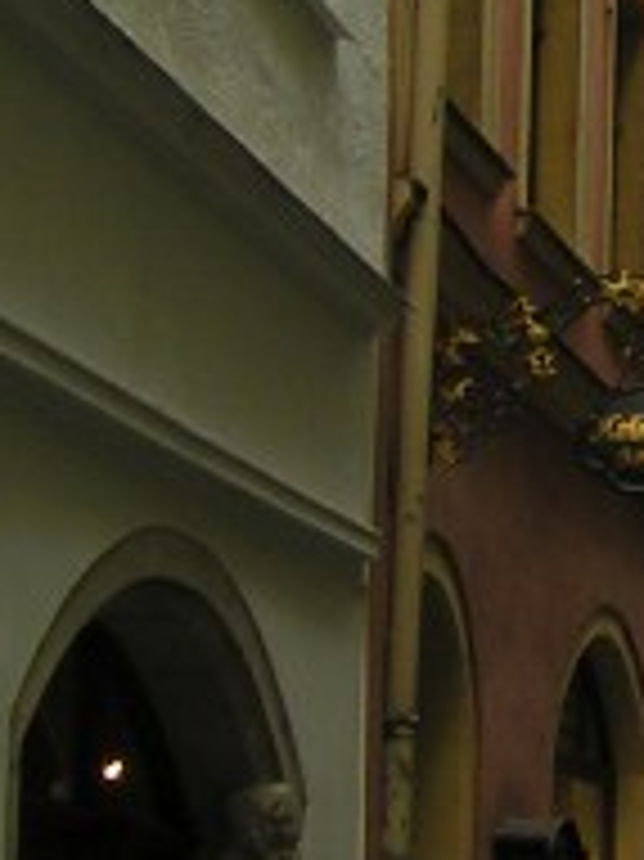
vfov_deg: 12.4
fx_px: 3948
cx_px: 982
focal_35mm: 159
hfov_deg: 9.1
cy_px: 338
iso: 50
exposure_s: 1/100
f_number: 4.5
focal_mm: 5.8
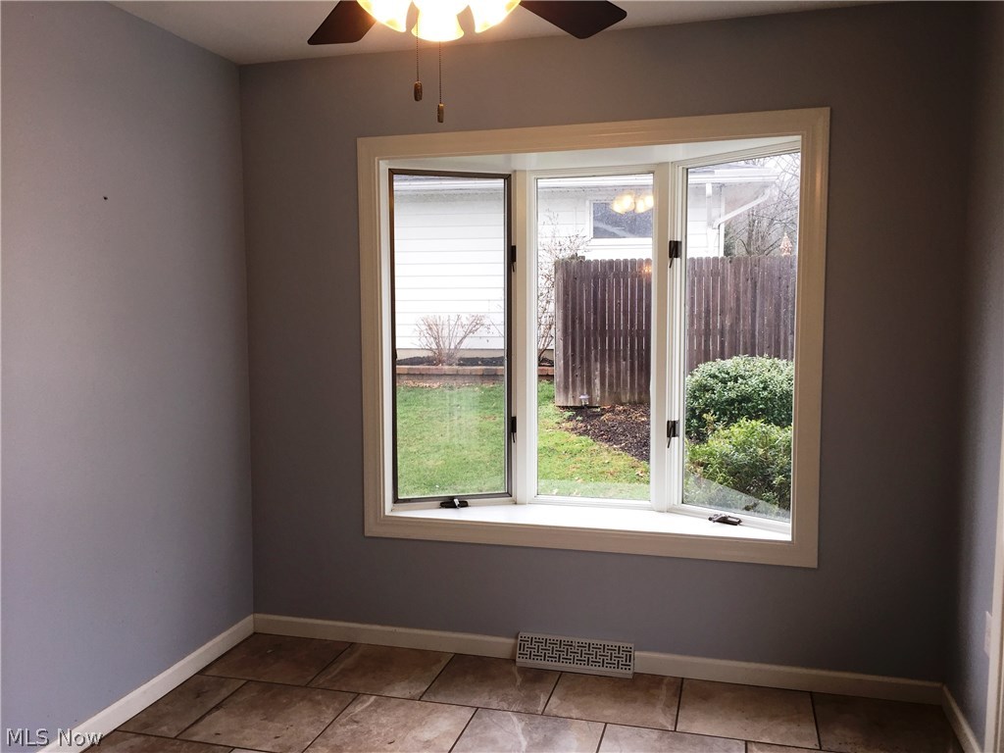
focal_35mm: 29
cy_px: 376
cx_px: 502
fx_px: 841
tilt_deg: -5.8
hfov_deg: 61.7
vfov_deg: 48.2
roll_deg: +0.1
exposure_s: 1/120
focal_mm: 4.15
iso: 40
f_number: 2.2
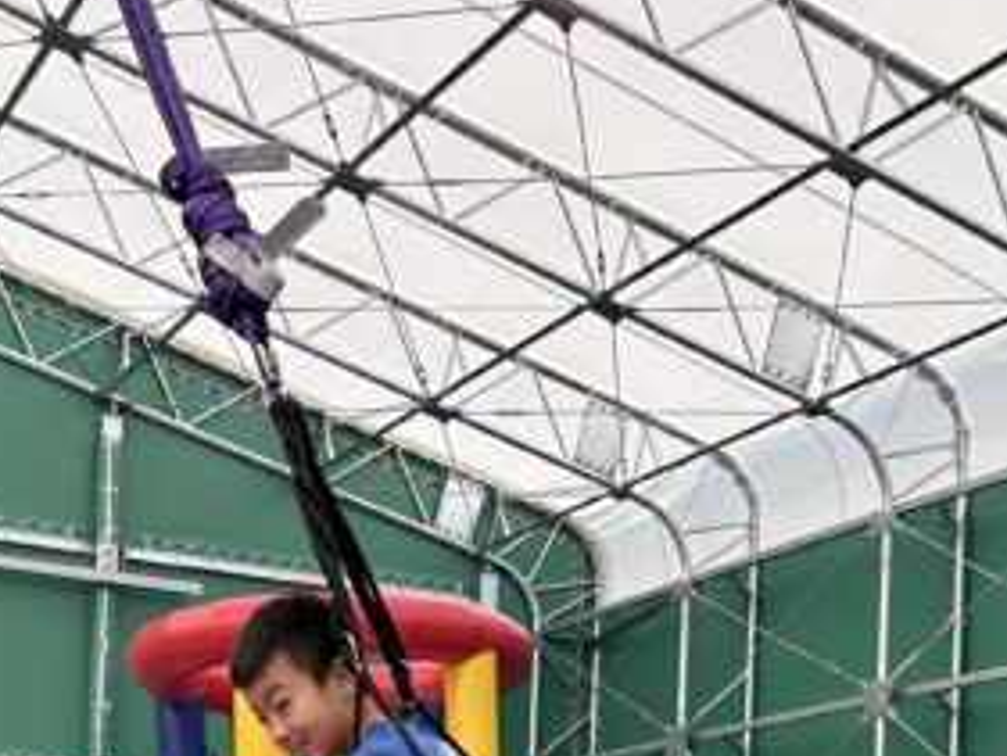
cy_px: 917
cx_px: 491
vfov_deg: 19.5
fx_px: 2066
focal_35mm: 71
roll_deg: -0.1
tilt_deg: +0.2
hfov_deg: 27.4
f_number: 1.5
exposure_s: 1/236
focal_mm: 5.7
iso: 40
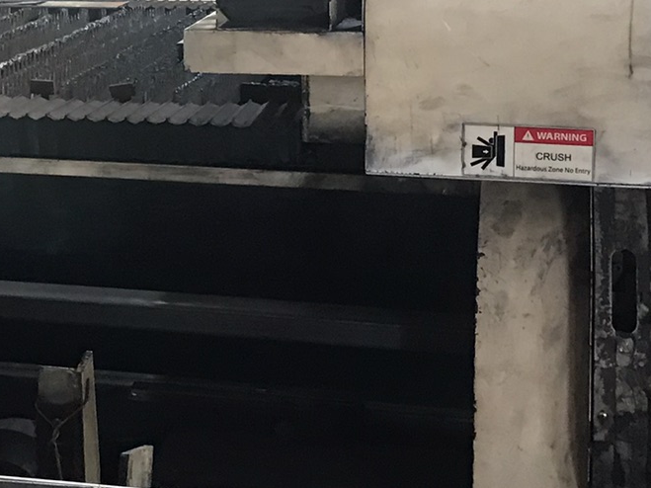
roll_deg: +1.4
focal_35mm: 87
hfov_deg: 22.1
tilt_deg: -4.7
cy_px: 0
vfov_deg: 16.6
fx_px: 1636
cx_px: 86
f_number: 1.8
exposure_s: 1/17
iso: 64
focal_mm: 3.99
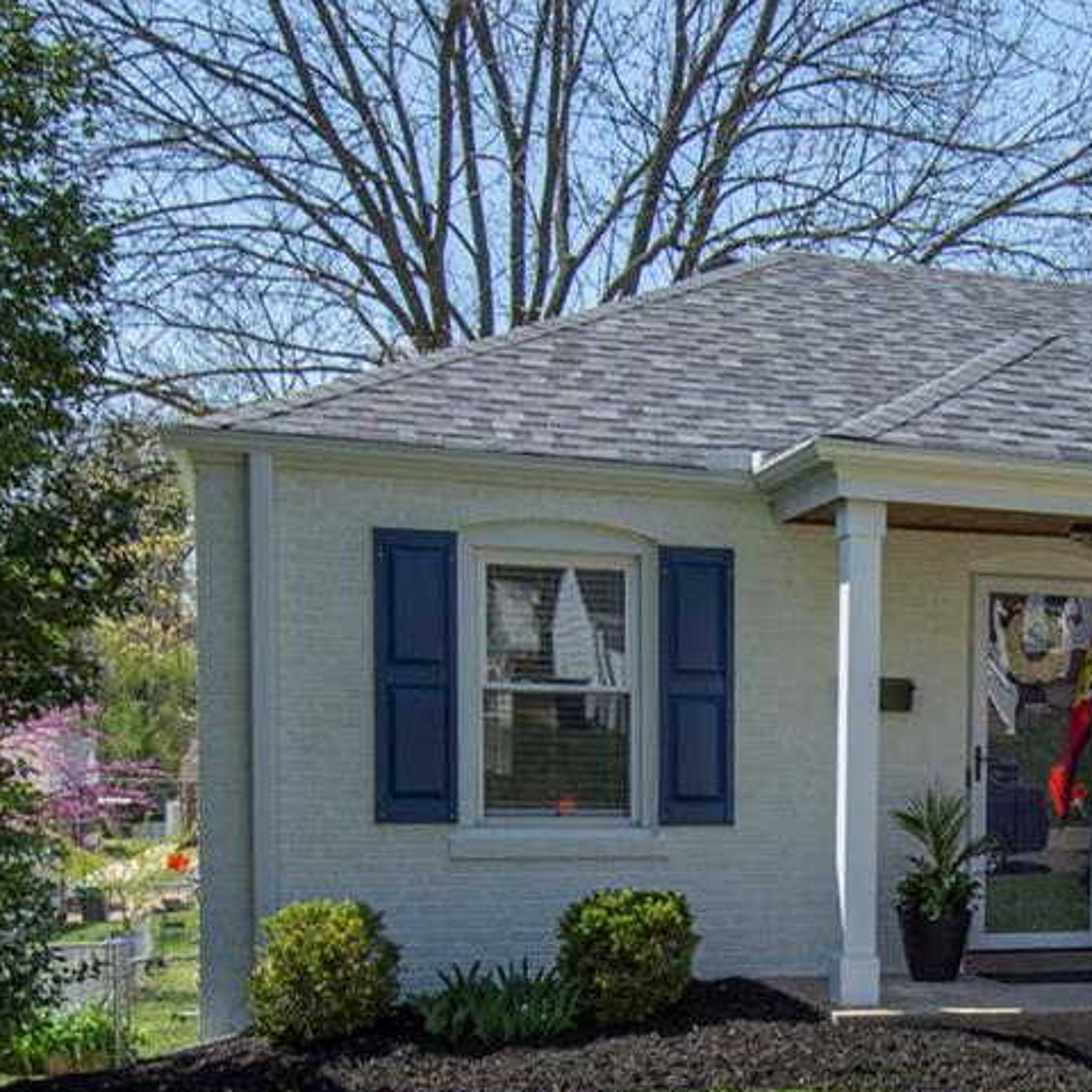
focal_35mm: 51
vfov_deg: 32.6
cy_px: 846
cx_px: 996
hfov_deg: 31.7
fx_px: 1820
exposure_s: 1/500
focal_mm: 12
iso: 220
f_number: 8
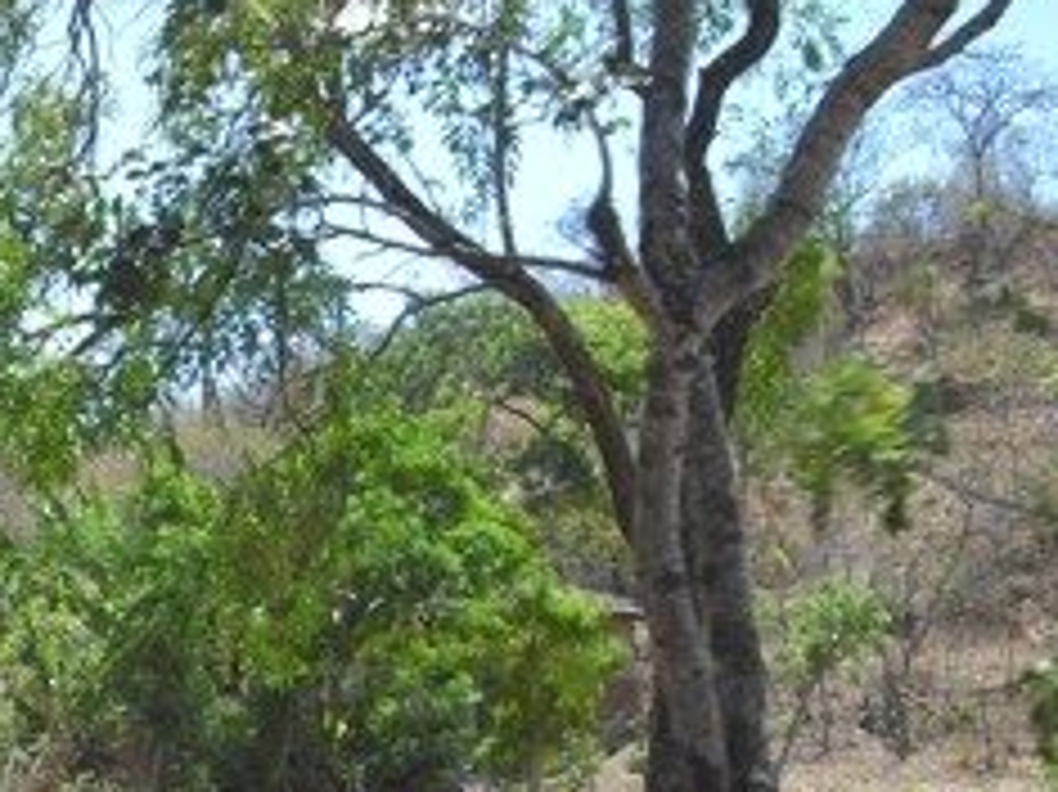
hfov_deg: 23.5
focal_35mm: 81
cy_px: 812
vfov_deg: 17.7
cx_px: 99
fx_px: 2474
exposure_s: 1/200
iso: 64
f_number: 5.6
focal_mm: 6.2
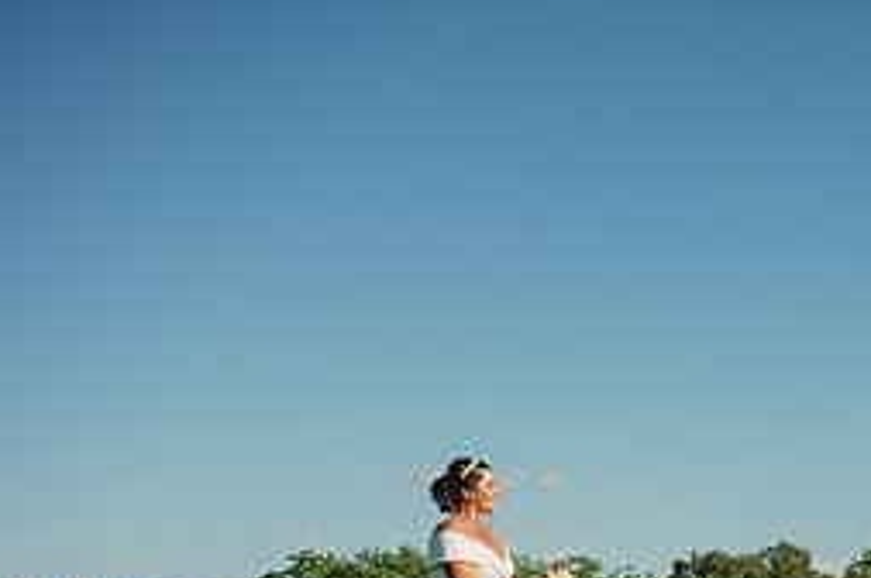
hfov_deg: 31.5
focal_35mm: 55
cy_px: 606
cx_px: 995
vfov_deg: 23.3
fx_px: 1329
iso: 80
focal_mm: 24
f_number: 4.5
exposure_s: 1/640
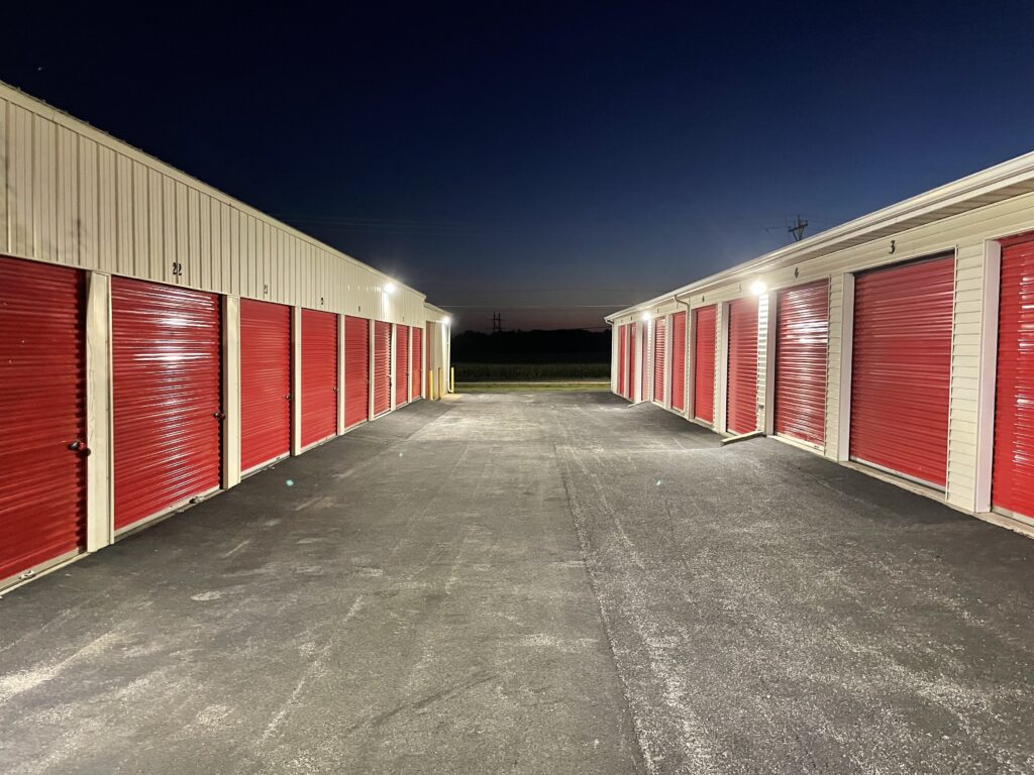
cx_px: 517
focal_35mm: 26
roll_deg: -0.6
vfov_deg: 53.1
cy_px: 388
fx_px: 777
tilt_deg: -4.3
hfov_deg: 67.3
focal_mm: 4.2
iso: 640
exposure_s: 1/30
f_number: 1.6
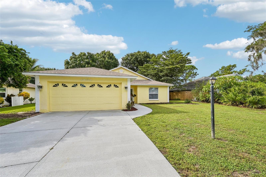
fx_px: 103
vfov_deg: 81.2
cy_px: 88
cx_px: 133
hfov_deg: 104.3
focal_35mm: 14
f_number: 8
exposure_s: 1/1250
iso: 400
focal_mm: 14
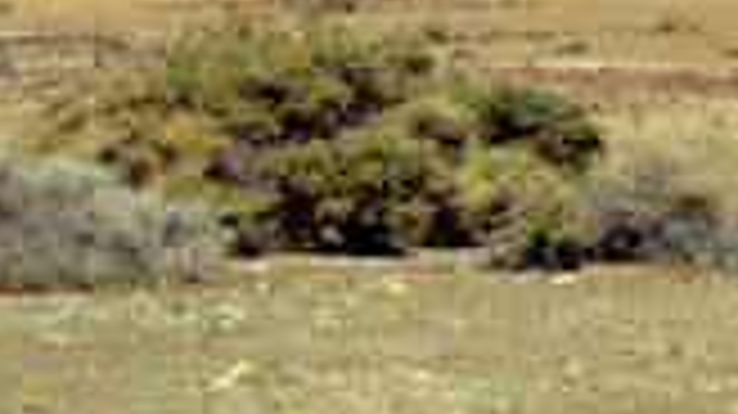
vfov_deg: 4.3
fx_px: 5319
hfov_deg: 7.6
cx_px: 1534
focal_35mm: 272
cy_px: -940
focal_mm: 6.5
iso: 80
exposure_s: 1/500
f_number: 5.2
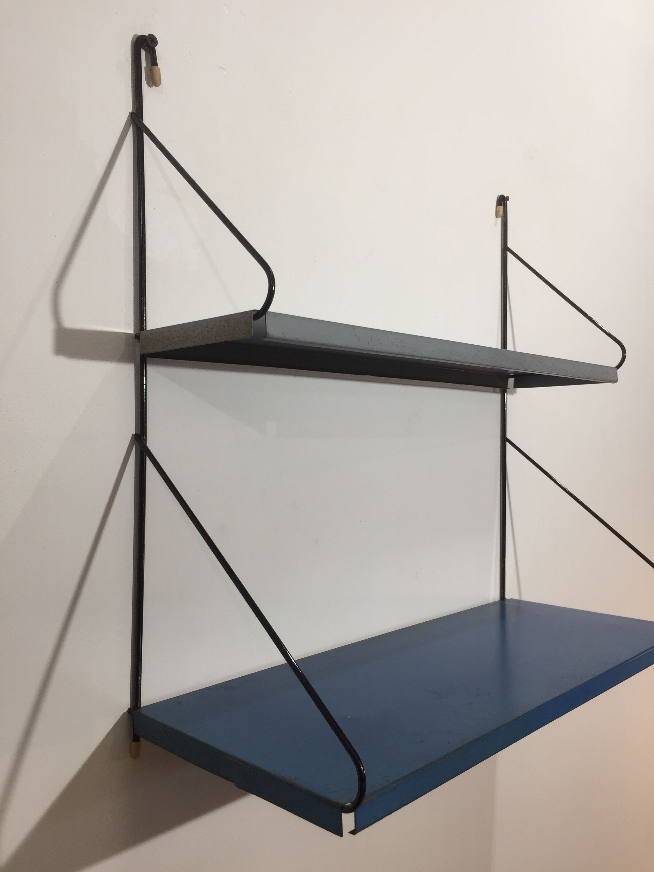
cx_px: 327
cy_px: 436
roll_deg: +0.3
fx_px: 731
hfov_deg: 48.2
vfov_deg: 61.7
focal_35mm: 29
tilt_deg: +0.9
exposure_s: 1/50
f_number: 2.2
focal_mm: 4.15
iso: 32
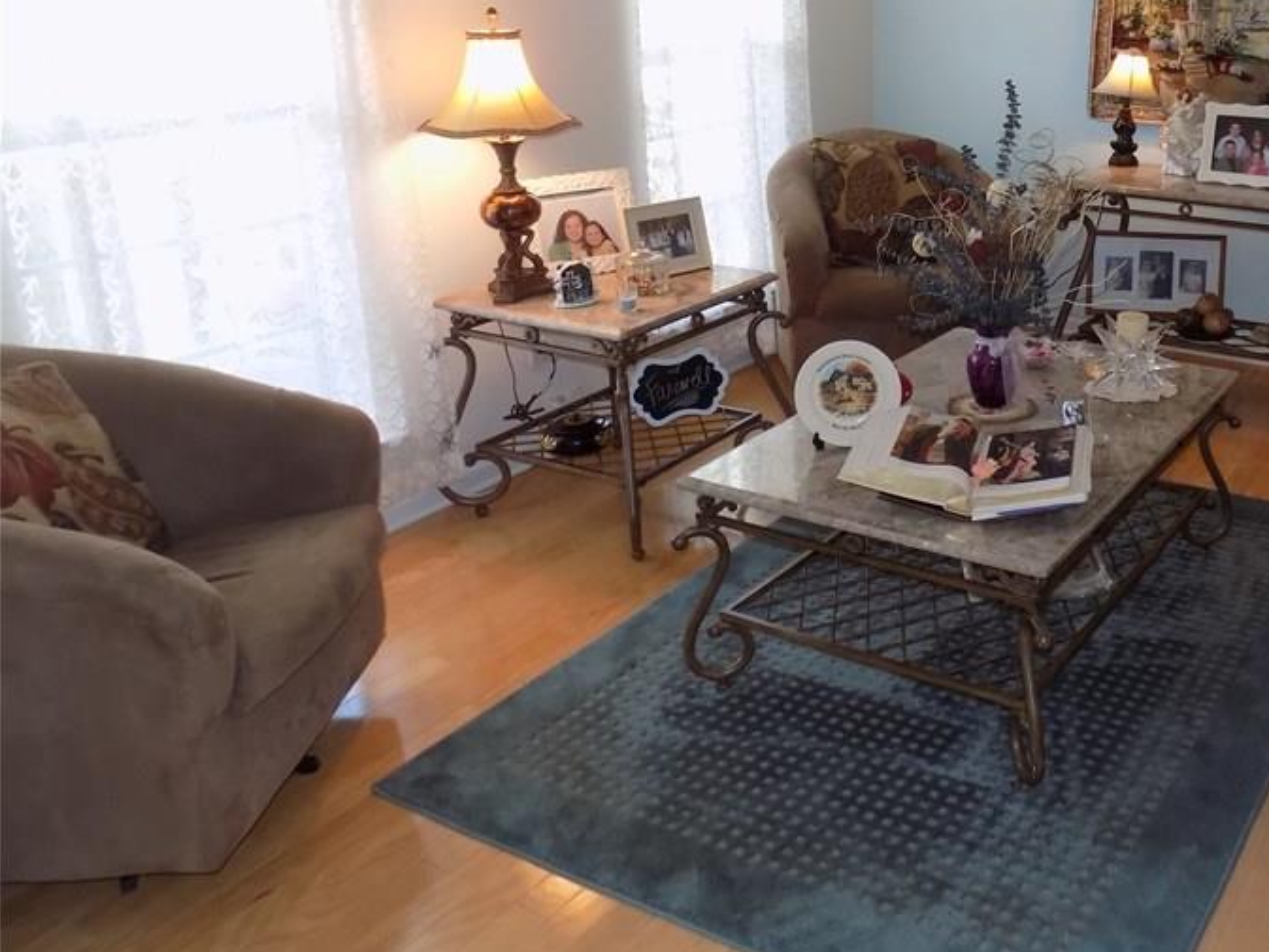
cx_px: 964
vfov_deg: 40.1
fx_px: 1283
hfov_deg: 50.3
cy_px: 296
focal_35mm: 35
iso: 180
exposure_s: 1/30
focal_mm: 4
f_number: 3.1
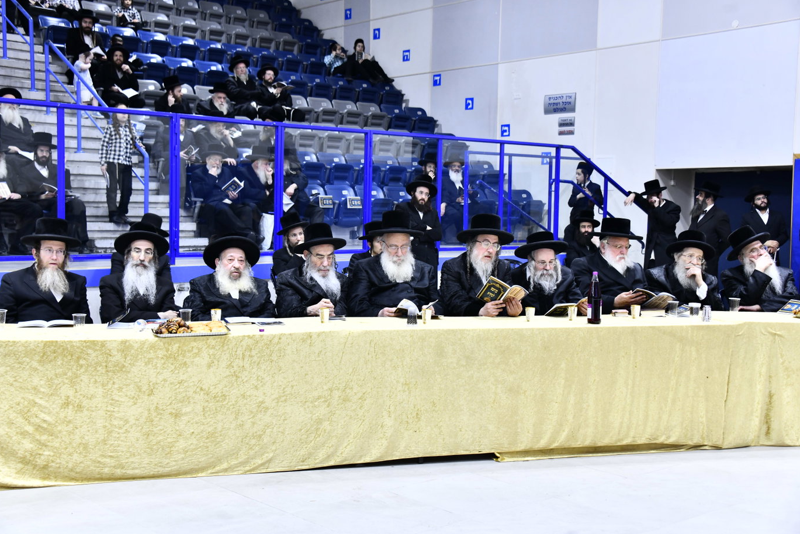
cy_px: 263
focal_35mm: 46
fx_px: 1022
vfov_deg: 29.3
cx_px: 397
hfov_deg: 42.7
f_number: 5.6
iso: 1000
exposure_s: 1/125
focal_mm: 45
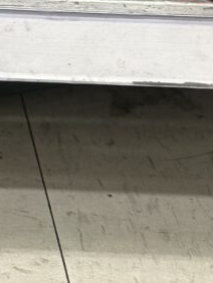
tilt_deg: -22.6
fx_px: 713
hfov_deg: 14.9
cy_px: -169
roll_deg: +0.1
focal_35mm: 87
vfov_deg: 19.1
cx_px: -165
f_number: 1.78
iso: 80
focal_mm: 6.86
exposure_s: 1/63
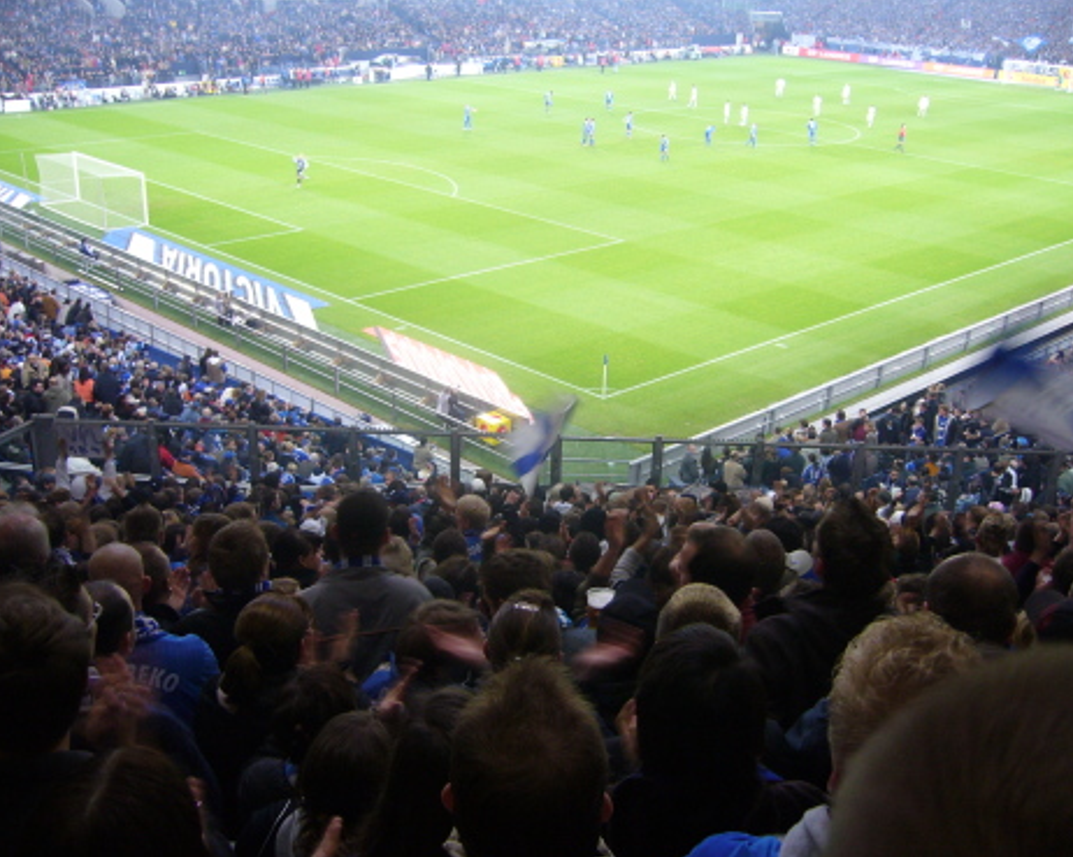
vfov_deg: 40.1
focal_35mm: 37
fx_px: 1174
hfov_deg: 49.1
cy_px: 426
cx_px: 520
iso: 100
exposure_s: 1/15
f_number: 2.8
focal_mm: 5.8
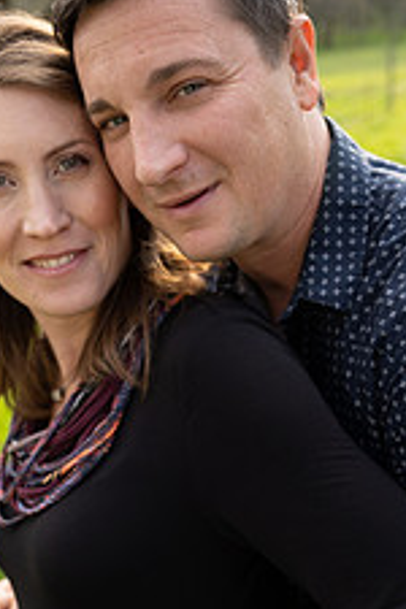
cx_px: 217
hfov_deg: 28.1
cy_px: 449
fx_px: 812
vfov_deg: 40.1
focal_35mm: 48
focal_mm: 24
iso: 200
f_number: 2.8
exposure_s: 1/250
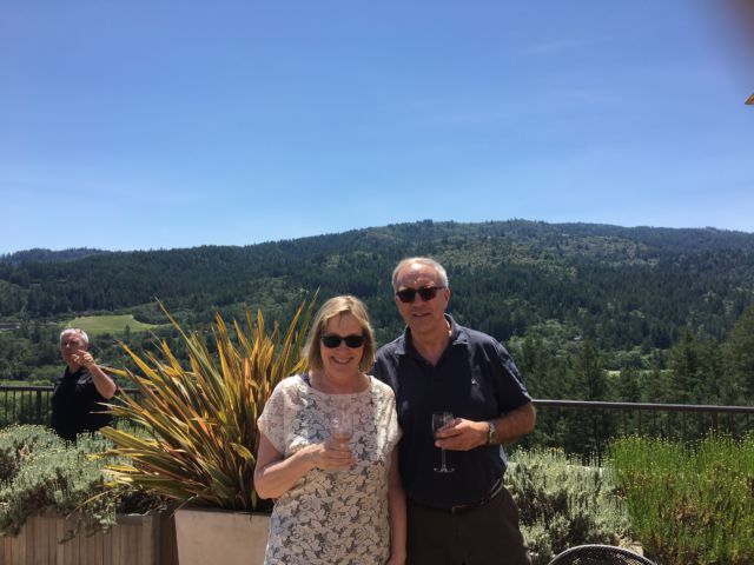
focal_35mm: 29
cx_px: 377
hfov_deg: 61.7
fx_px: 632
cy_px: 282
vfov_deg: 48.2
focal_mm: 4.15
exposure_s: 1/1166
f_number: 2.2
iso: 25
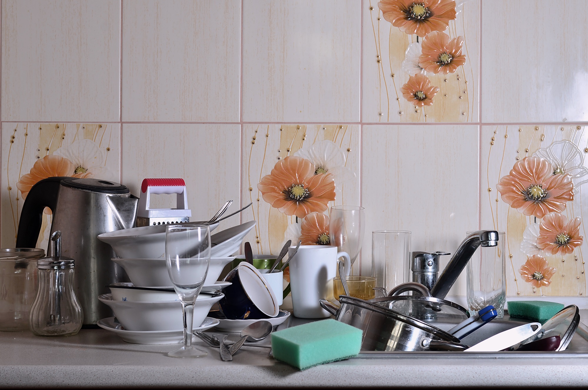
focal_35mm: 75
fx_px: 1222
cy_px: 195
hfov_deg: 27.0
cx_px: 294
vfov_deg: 18.1
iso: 125
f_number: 7.1
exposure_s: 1/80
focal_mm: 50
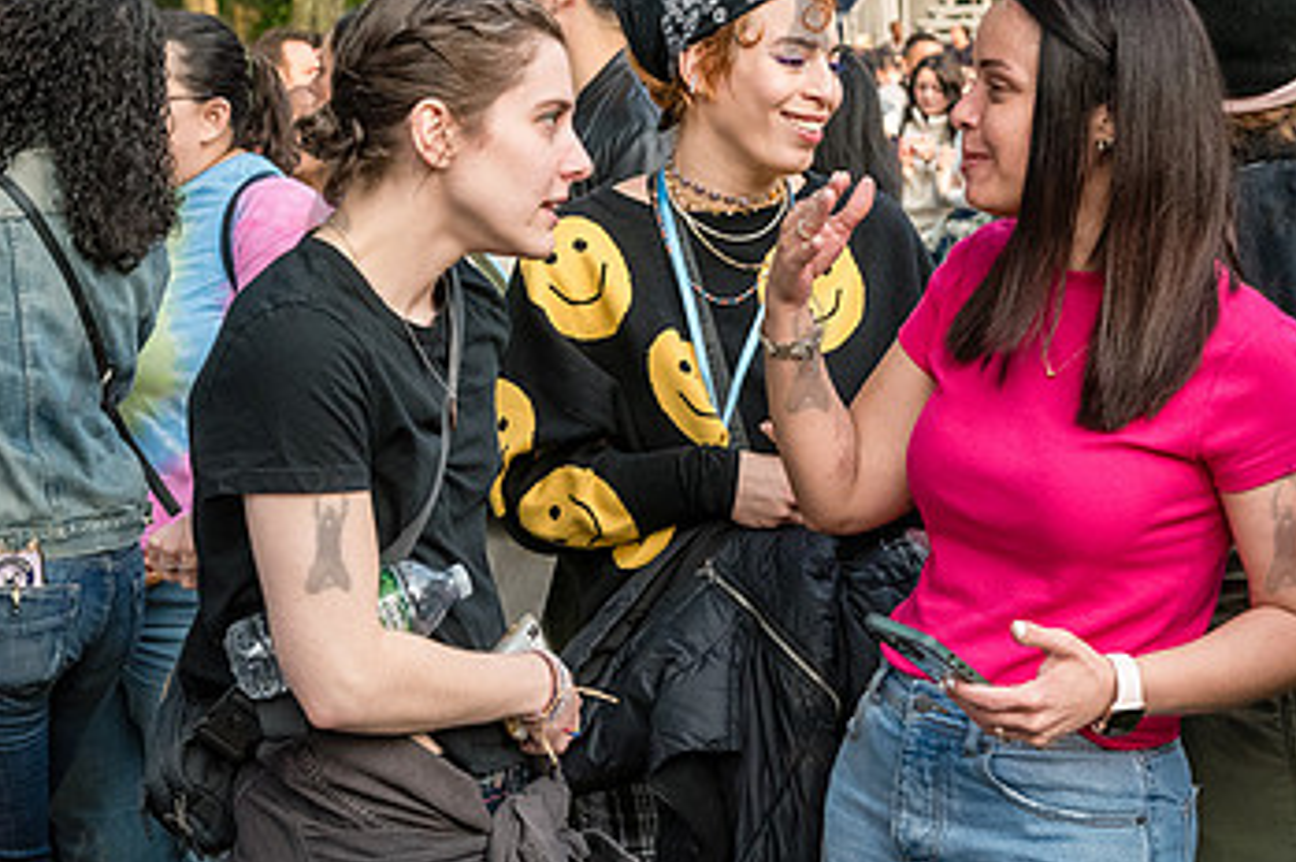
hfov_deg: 22.8
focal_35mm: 89
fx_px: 3201
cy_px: 347
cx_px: 806
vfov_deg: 15.3
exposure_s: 1/1000
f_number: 5.6
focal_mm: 50
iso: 4000
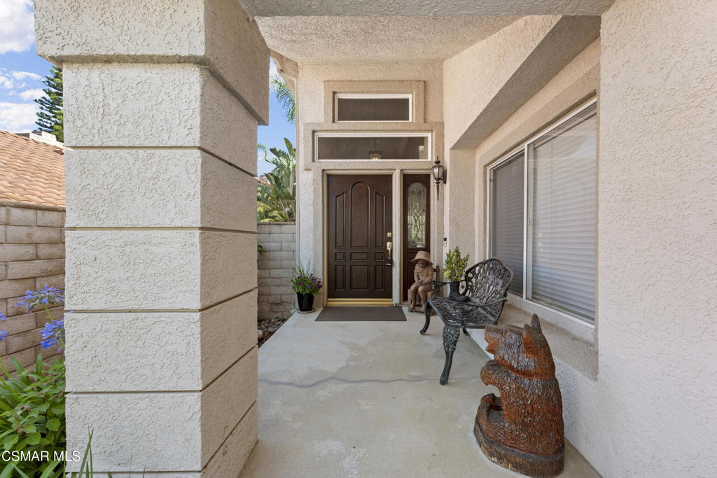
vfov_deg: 81.2
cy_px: 239
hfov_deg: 104.2
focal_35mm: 14
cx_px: 358
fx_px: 279
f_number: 9.5
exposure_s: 1/45
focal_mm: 14
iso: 200
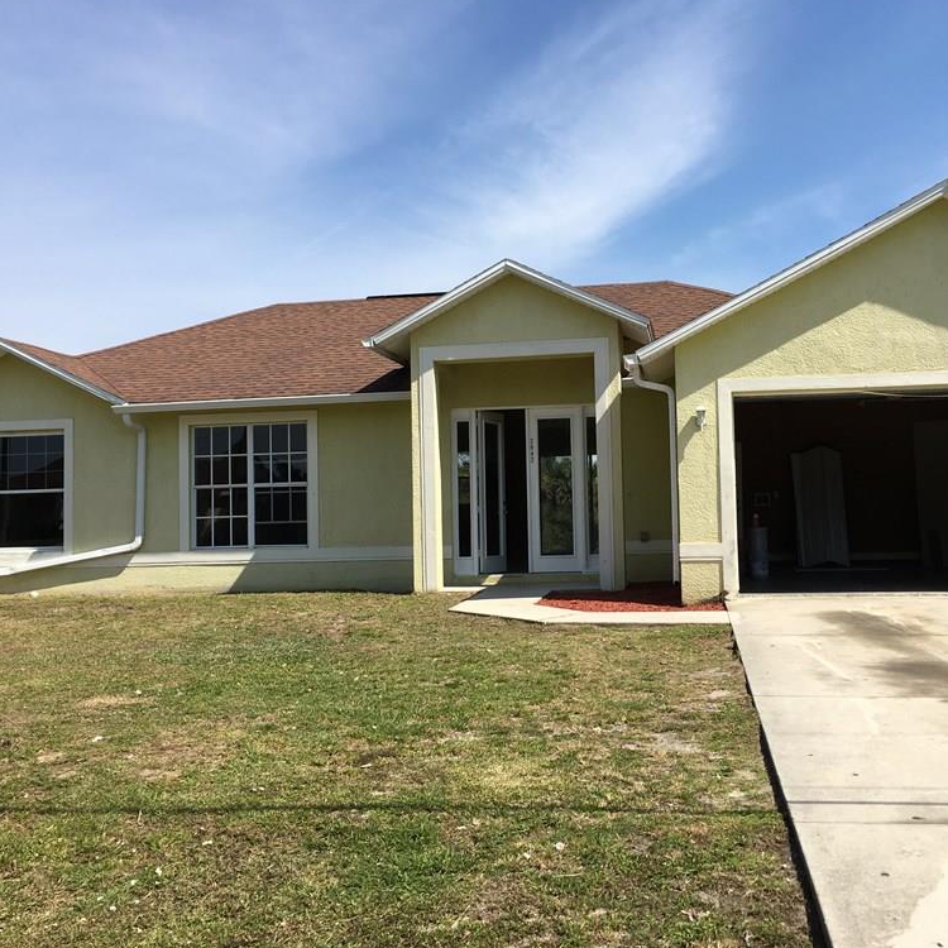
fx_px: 1084
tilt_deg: +4.4
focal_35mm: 35
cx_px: 520
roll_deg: +1.7
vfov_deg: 47.2
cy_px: 469
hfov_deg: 47.2
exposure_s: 1/1637
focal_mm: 4.15
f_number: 2.2
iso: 25
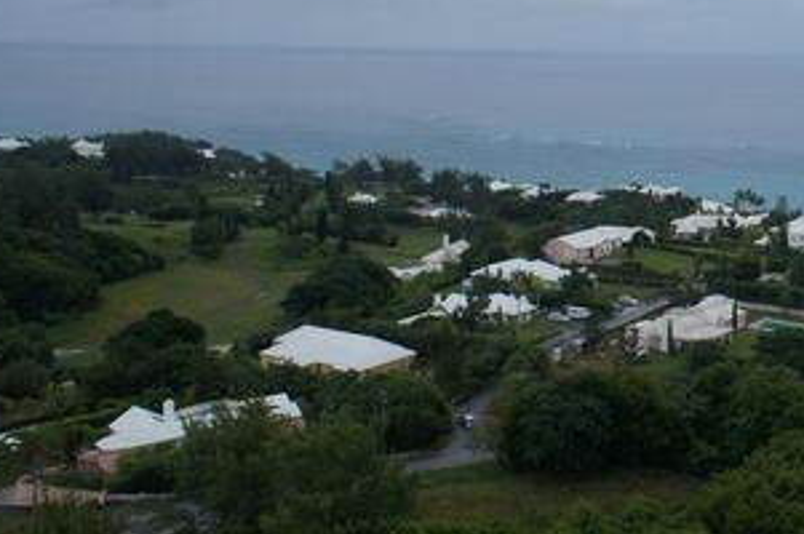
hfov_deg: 35.8
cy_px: 140
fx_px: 1138
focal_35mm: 51
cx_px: 772
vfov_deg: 26.1
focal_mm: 16
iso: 200
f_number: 6.3
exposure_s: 1/400
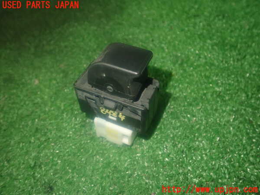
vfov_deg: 46.8
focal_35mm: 30
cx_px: 130
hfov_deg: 60.0
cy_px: 98
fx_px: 225
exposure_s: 1/60
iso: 800
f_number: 2.3
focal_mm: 5.5
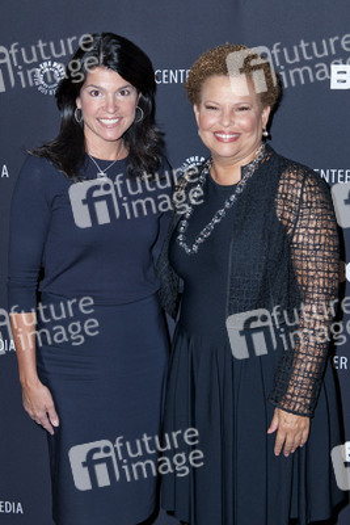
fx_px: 699
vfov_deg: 41.1
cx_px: 175
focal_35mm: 48
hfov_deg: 28.1
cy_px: 262
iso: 400
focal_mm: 48
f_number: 4.5
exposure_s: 1/320
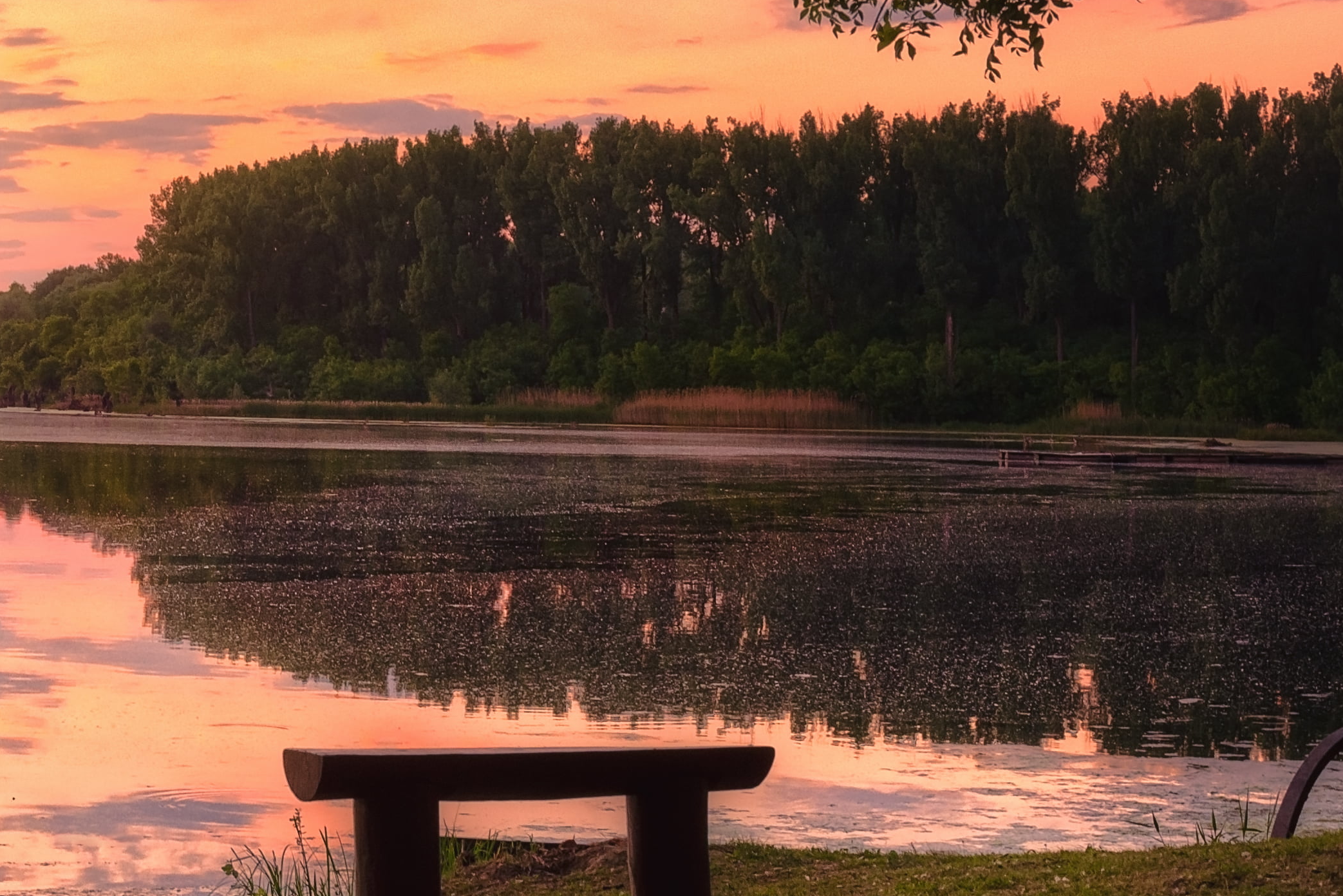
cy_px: 315
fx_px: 3551
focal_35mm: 95
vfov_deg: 14.4
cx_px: 4
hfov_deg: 20.7
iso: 500
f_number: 8
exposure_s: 1/125
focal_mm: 27
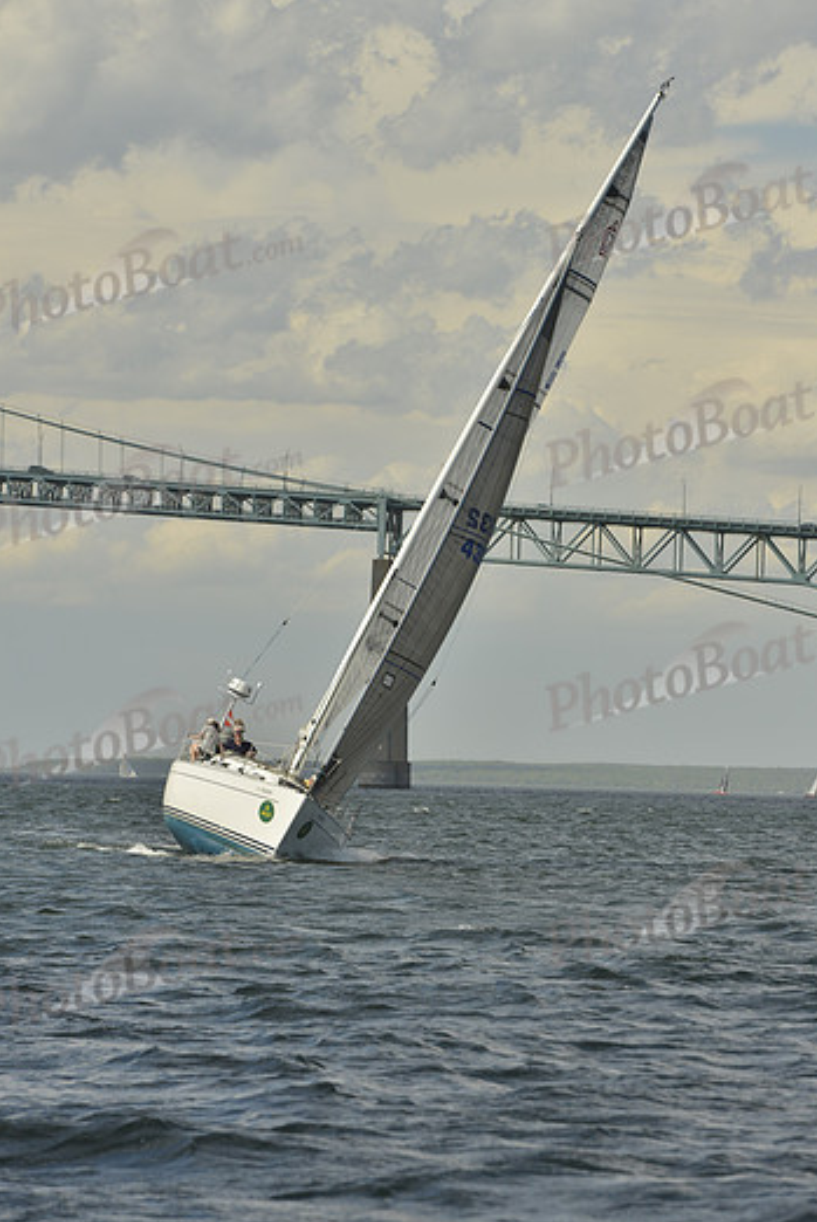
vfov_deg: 12.7
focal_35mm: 161
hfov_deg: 8.5
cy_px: 583
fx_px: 5469
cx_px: 425
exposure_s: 1/1600
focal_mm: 145
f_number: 9
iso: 280
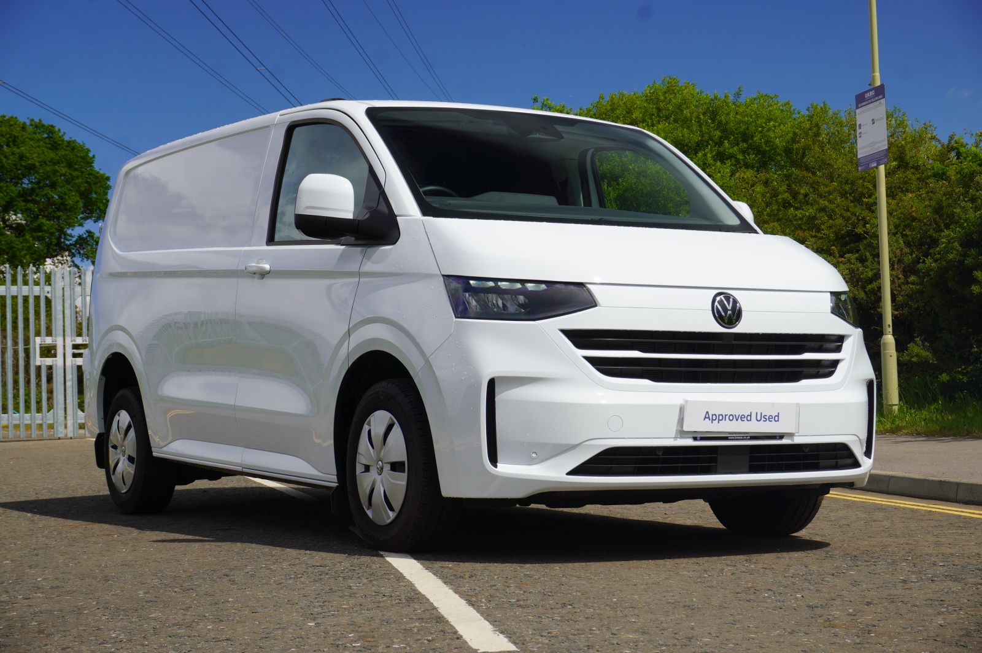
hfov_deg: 31.9
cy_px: 326
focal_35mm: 63
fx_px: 1717
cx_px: 491
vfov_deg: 21.5
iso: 100
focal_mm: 42
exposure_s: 1/160
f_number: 11
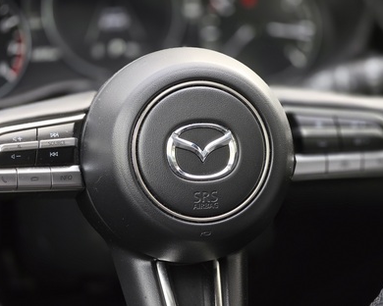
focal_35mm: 121
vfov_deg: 12.7
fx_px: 1372
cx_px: 193
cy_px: 153
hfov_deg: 15.9
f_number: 2.9
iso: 200
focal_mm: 18.6
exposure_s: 1/120
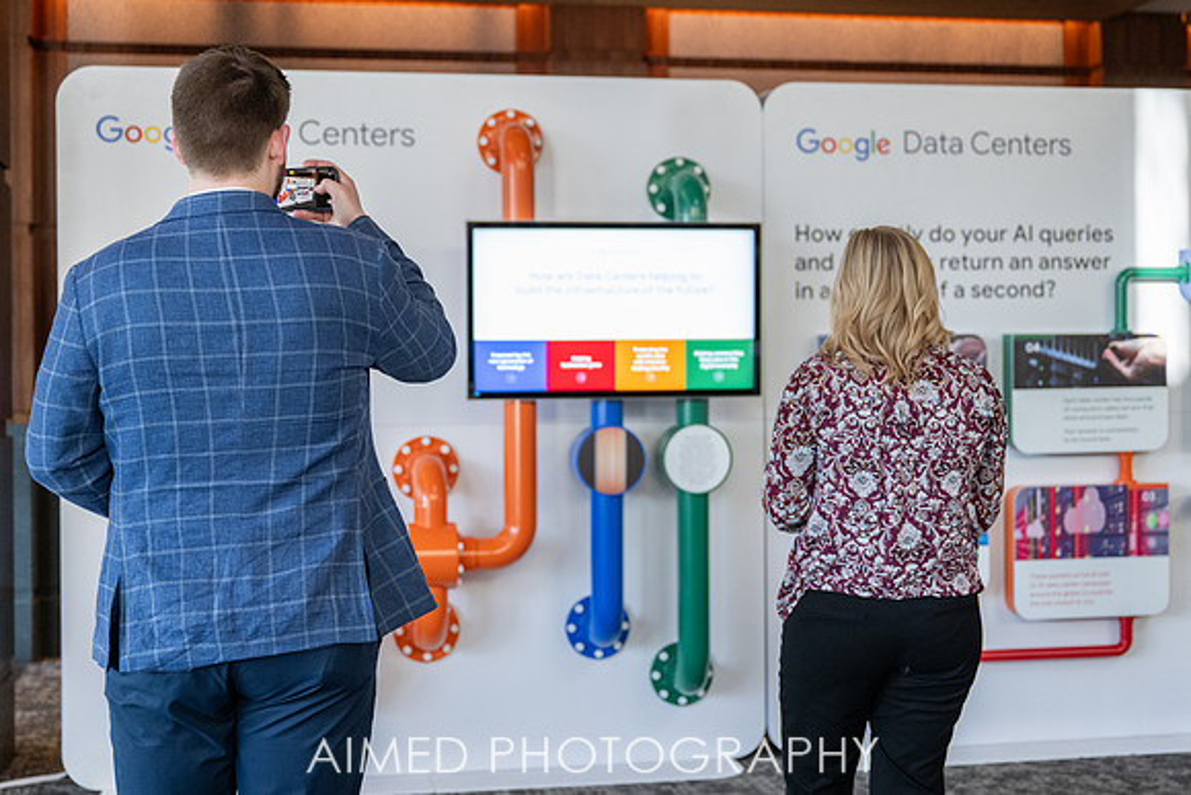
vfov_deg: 23.7
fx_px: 1889
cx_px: 664
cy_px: 358
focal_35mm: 57
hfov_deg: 35.0
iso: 1250
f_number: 2.8
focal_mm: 47
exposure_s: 1/200
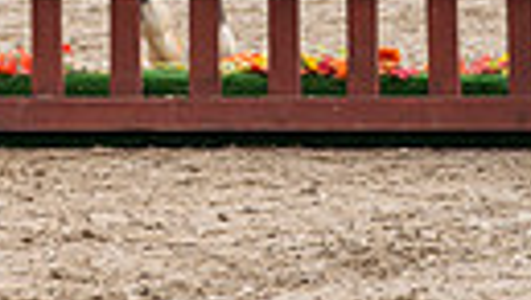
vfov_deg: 1.2
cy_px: -450
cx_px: -21
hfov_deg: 2.1
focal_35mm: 1012
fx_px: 14270
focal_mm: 215
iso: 125
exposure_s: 1/250
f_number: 5.6
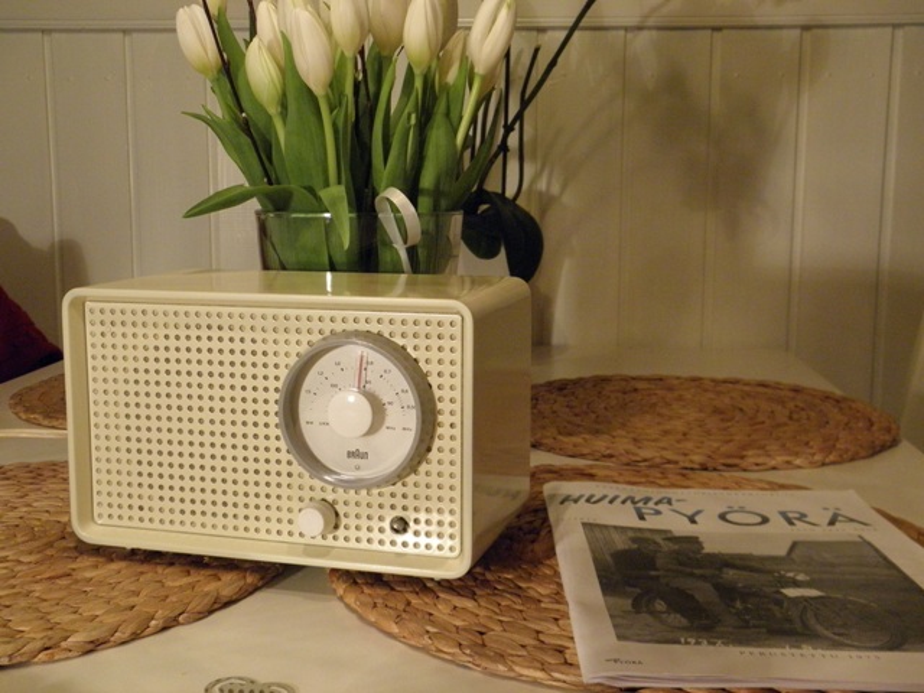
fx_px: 1094
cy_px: 346
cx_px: 462
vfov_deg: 35.1
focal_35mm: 41
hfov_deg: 45.8
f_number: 3.8
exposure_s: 1/40
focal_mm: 7.5
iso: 400
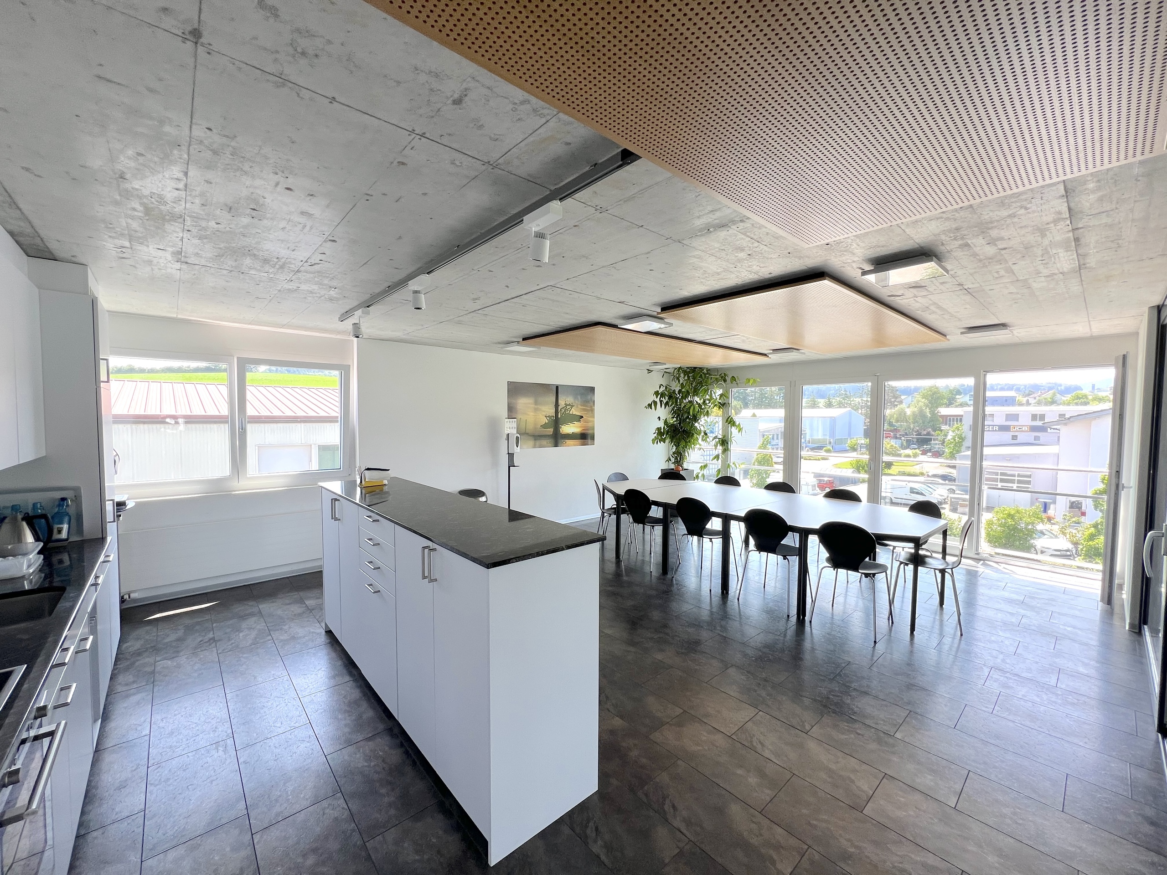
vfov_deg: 89.9
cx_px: 584
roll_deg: +0.0
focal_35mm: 13
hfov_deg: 106.2
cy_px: 438
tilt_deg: -2.2
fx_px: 438
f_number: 1.8
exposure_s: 1/99
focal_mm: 1.57
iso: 32
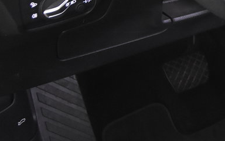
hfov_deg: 18.2
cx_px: 337
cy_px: -36
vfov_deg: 12.5
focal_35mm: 102
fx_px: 625
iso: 2800
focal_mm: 20
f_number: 2.8
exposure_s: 1/30
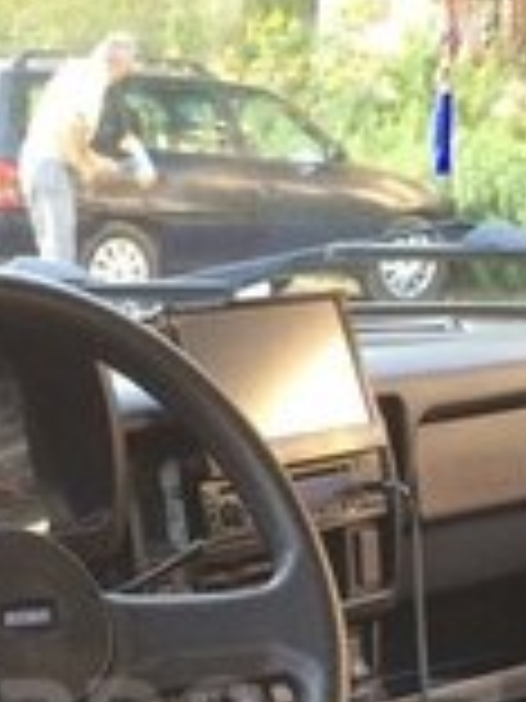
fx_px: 1864
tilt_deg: -21.8
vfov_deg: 20.5
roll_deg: +1.9
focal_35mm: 92
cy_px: 729
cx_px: 157
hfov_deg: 16.0
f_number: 2.2
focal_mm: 4.15
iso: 50
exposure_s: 1/33
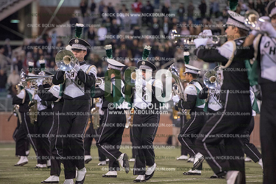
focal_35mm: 200
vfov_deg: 6.9
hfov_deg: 10.3
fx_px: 1534
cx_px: 138
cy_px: 92
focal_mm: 200
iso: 5000
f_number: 3.2
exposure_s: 1/1250
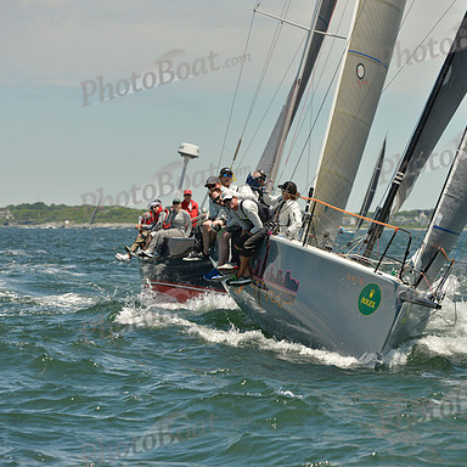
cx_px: 315
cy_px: 233
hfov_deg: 8.8
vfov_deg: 8.8
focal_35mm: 199
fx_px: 3037
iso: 280
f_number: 8
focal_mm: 155
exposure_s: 1/1600
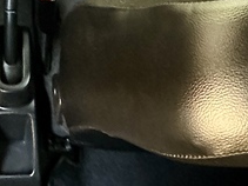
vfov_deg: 20.4
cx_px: 18
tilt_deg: -50.8
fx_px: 487
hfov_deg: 27.4
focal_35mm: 68
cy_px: -31
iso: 1600
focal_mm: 2.22
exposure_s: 1/30
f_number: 2.2
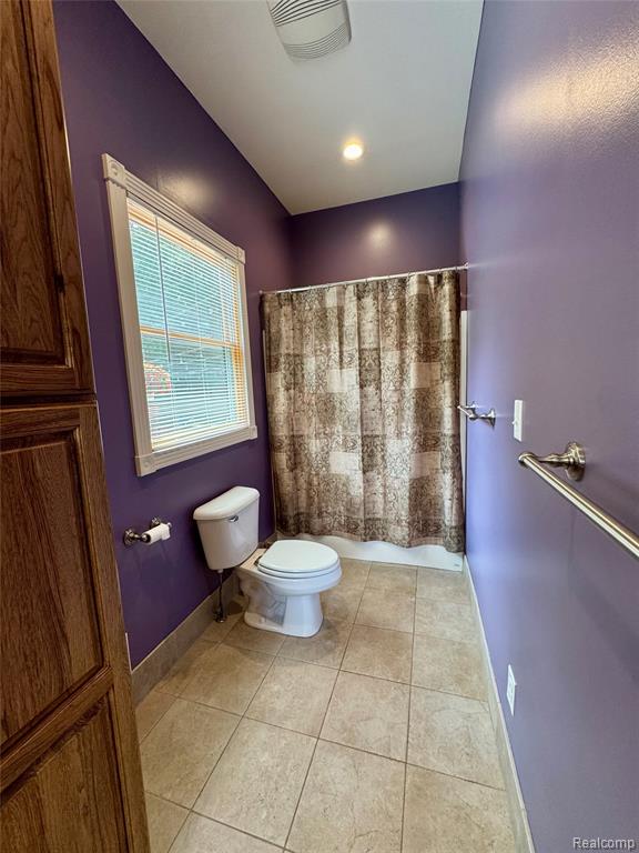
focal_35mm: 14
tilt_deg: -6.6
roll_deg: +2.8
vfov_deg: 102.1
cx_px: 320
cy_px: 426
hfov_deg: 85.7
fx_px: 345
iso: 200
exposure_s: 1/120
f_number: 2.2
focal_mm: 2.22
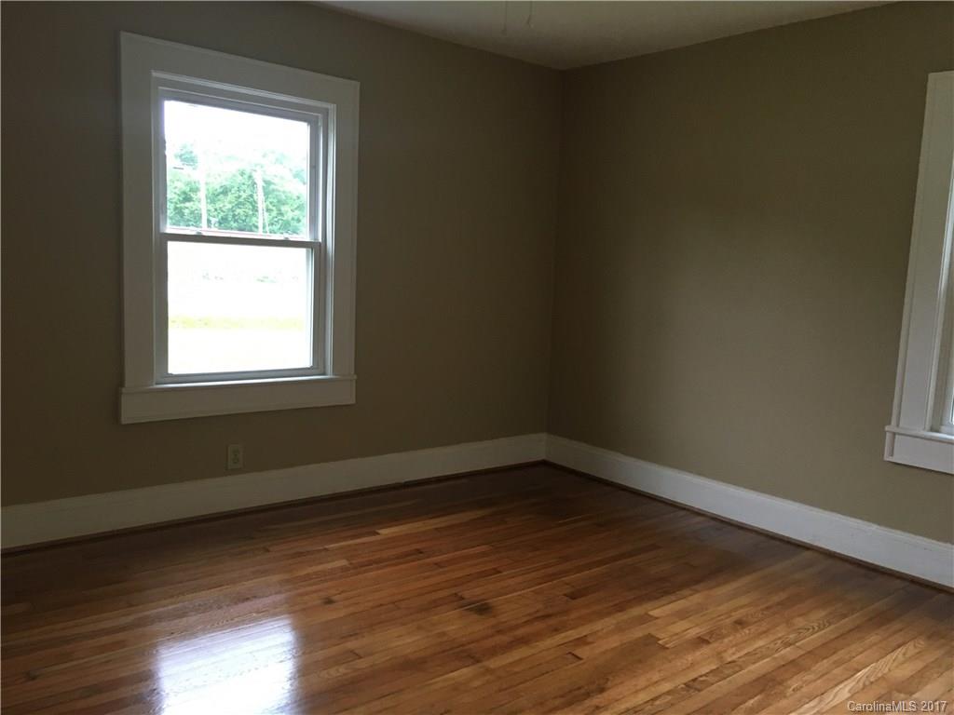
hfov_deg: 61.7
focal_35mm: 29
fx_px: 799
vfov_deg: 48.2
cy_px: 358
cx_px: 477
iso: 100
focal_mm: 4.15
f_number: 2.2
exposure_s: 1/30
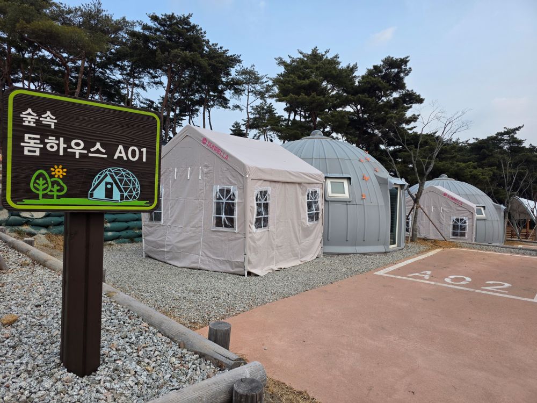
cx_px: 268
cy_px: 202
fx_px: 357
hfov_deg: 73.9
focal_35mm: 23
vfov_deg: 58.9
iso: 80
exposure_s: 1/2456
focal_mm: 6.3
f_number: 1.7
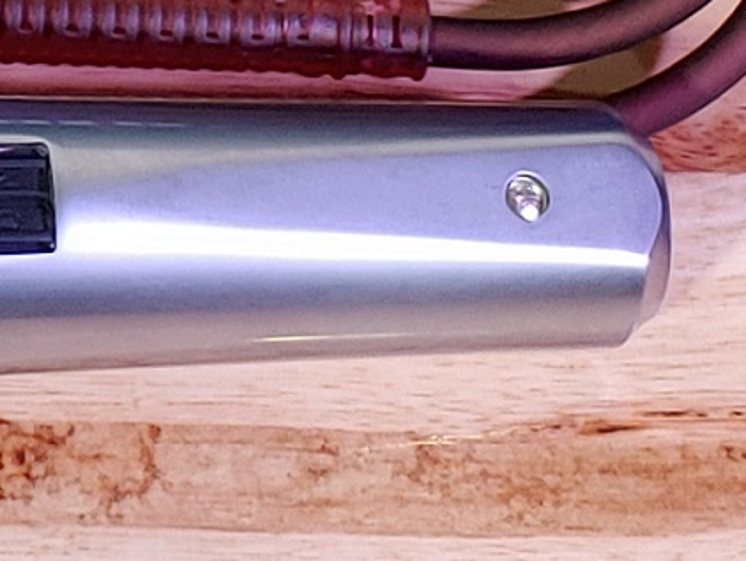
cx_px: -215
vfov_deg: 7.4
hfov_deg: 10.0
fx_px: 4183
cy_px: -521
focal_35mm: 194
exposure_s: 1/40
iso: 150
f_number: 1.5
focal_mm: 4.23
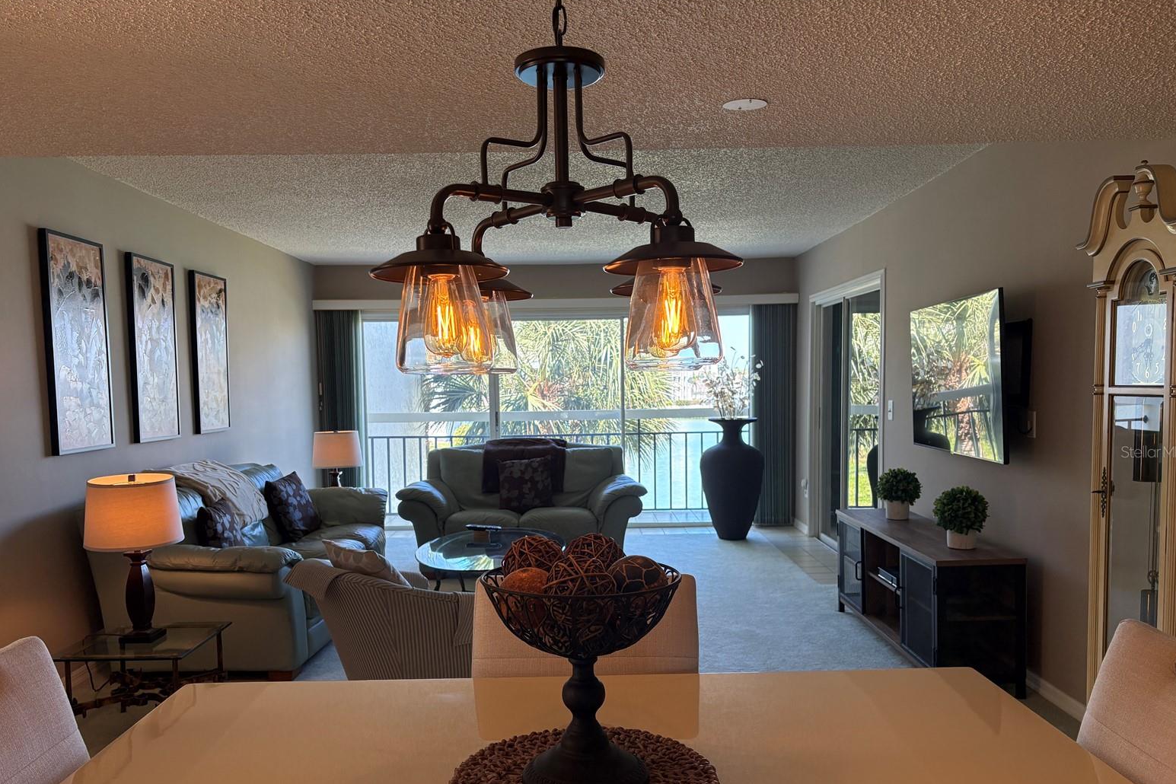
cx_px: 584
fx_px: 915
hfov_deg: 65.5
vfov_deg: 46.3
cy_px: 451
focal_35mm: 28
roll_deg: +1.4
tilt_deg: -4.1
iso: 125
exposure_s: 1/205
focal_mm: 5.96
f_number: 1.6
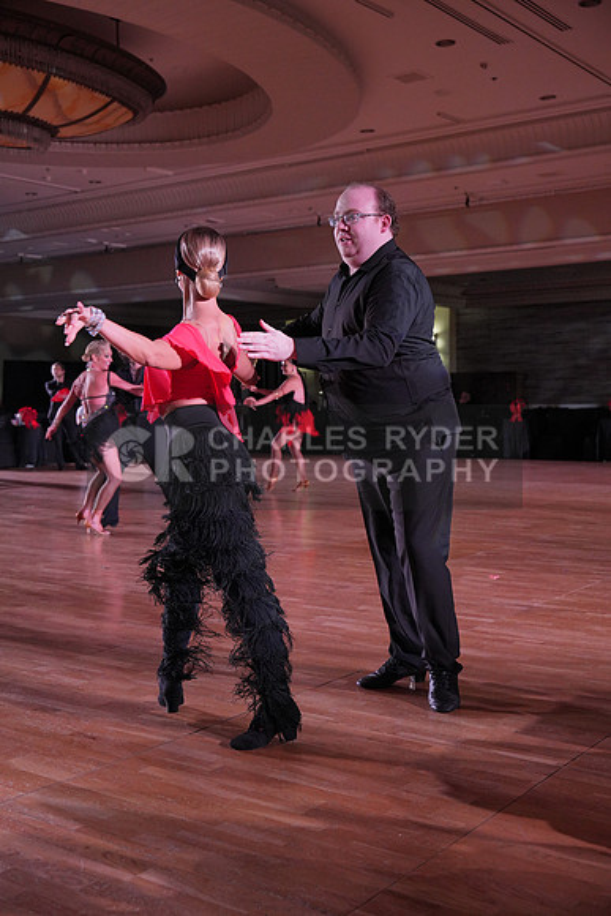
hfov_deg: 31.9
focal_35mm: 42
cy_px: 458
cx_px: 306
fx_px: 1069
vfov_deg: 46.4
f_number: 4
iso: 2000
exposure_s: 1/500
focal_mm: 42
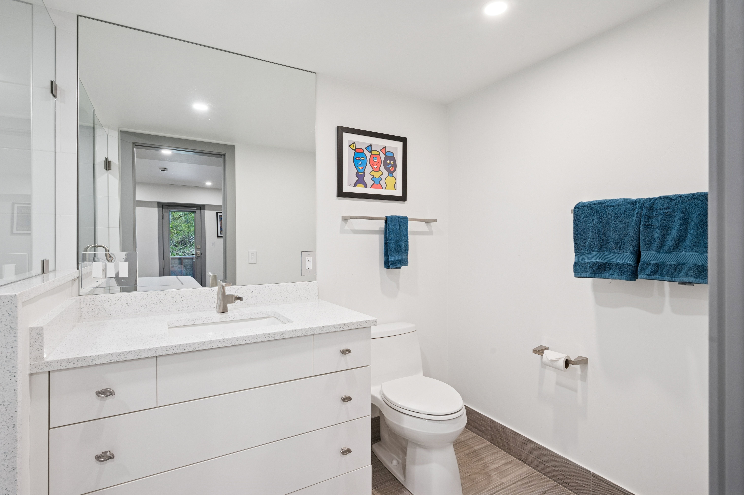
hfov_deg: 91.7
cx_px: 372
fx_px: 361
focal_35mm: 18
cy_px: 248
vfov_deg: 68.8
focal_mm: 17.5
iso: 400
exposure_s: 1/15
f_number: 9
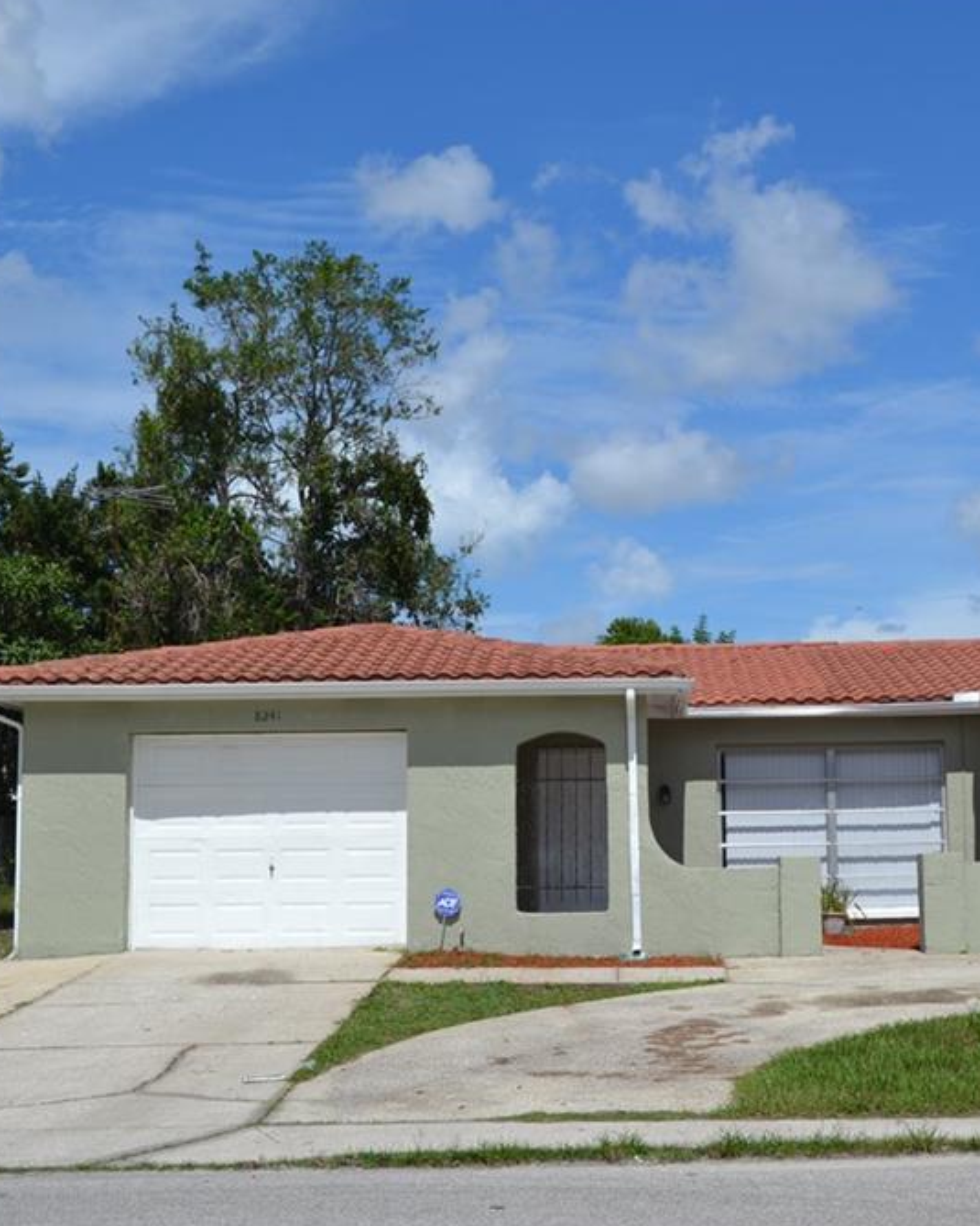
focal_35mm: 56
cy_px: 610
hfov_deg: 26.9
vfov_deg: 33.6
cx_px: 707
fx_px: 2031
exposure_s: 1/320
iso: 100
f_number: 9
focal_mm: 26
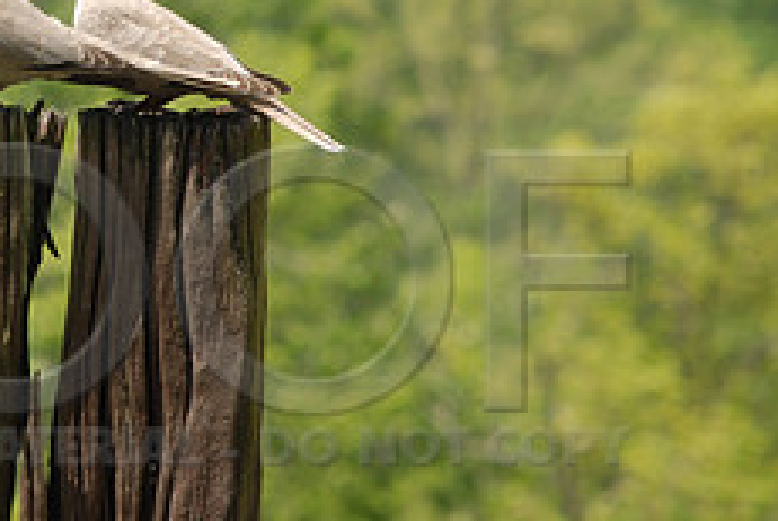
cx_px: 68
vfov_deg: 2.7
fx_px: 11063
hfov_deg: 4.0
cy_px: -14
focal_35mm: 511
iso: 200
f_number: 5.6
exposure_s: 1/400
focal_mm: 135
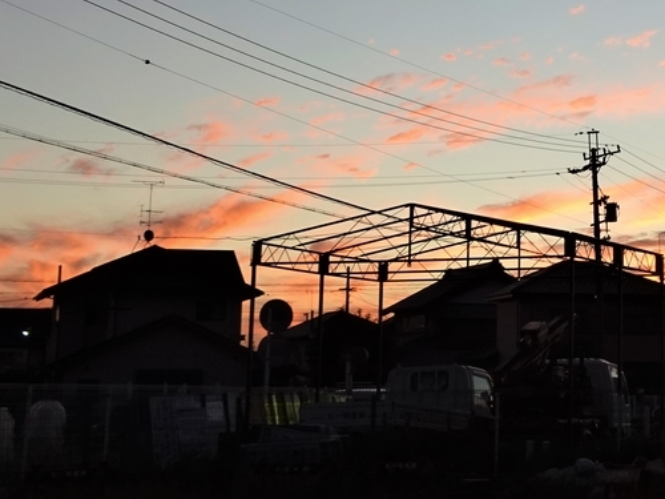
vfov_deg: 15.1
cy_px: -1
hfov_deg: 19.7
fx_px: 1844
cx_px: 692
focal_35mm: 96
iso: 80
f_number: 4
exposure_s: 1/50
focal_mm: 6.64
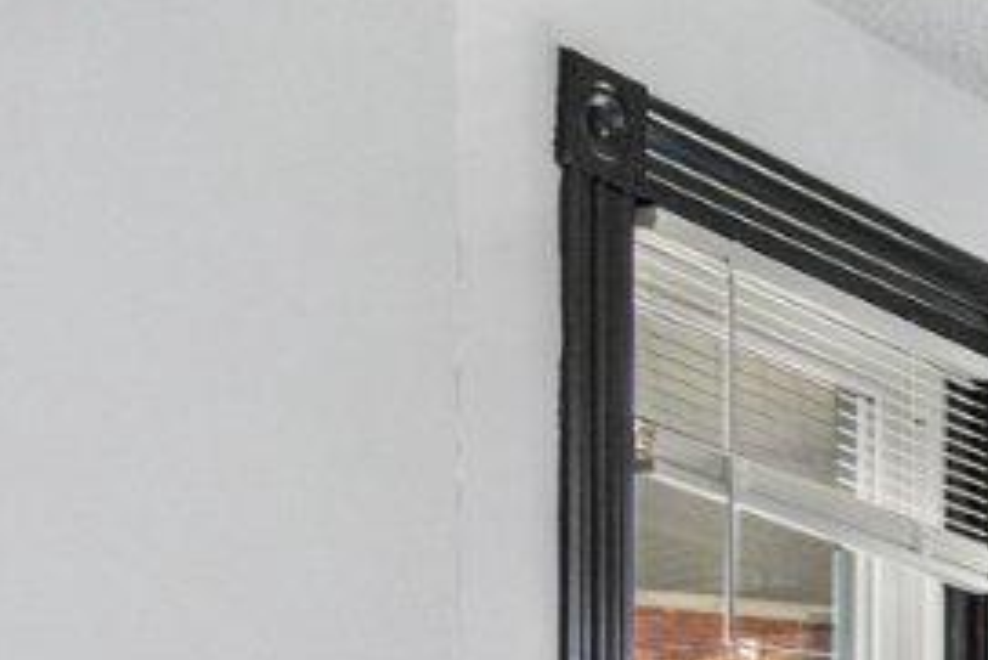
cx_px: 3077
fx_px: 3322
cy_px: 1291
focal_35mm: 121
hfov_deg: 10.6
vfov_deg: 10.5
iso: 1250
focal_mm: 16
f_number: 8
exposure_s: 1/640
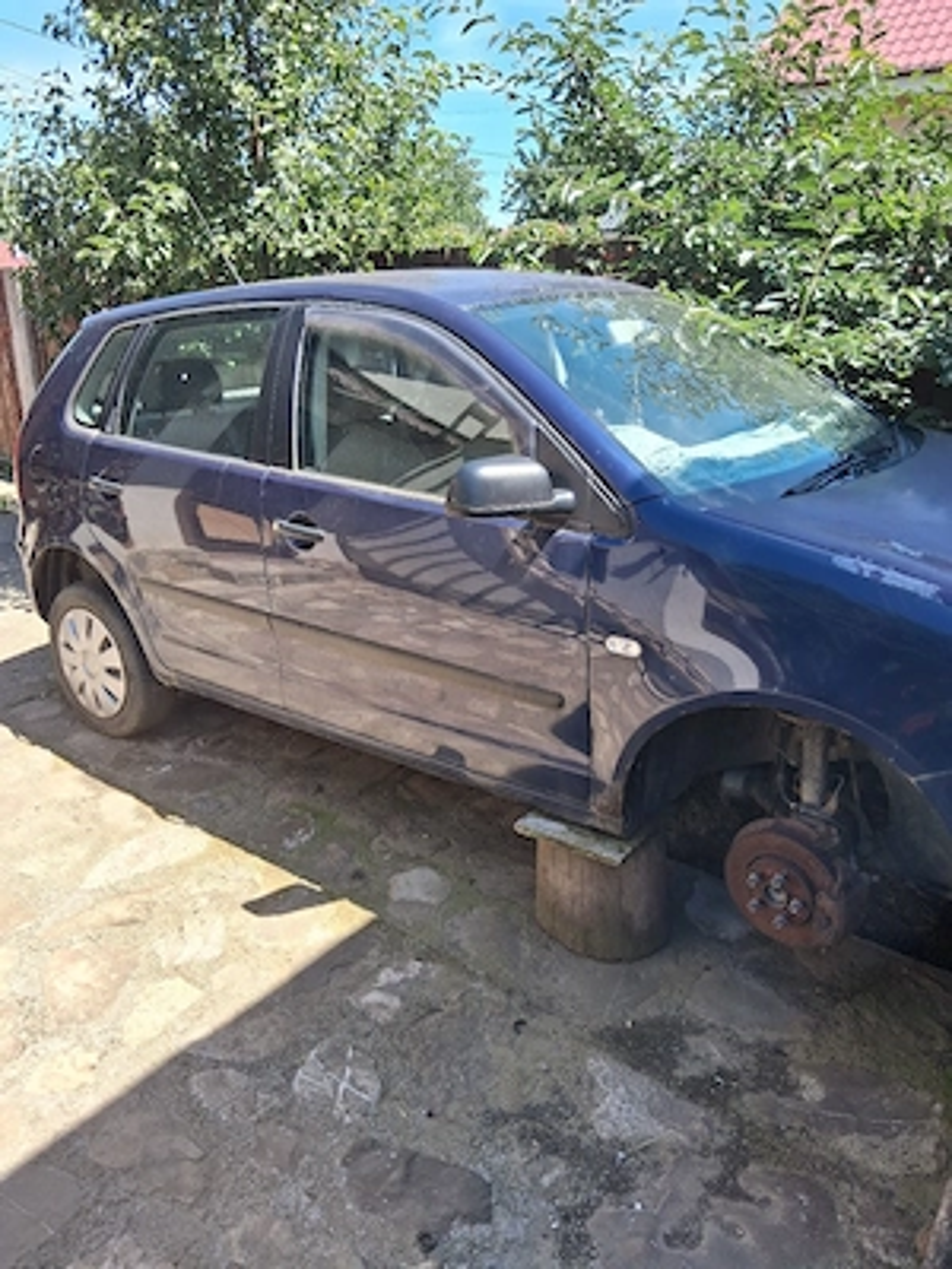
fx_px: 953
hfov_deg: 53.1
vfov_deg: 67.3
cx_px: 476
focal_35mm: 26
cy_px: 634
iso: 25
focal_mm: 3.98
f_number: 1.8
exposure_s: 1/217
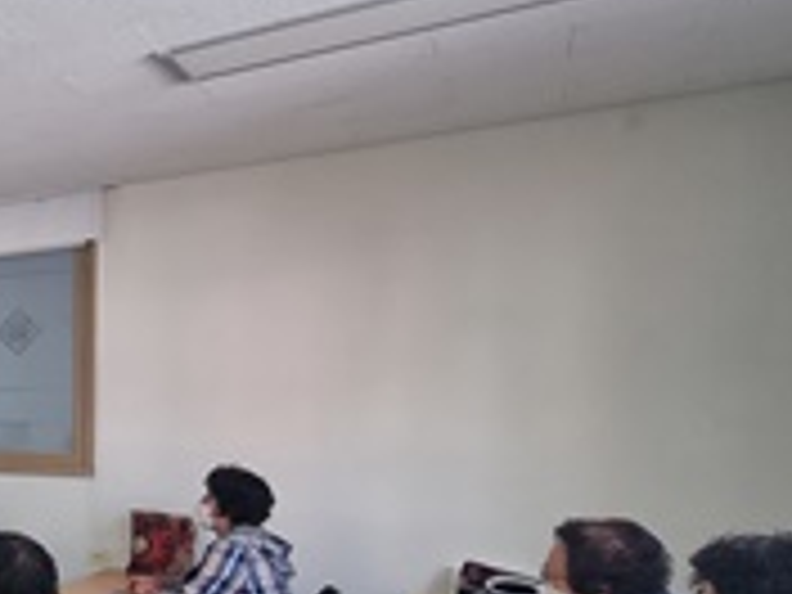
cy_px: 452
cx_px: -279
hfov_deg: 33.4
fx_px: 847
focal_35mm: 37
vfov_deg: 37.6
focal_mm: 2.2
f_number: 2.2
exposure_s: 1/60
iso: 125
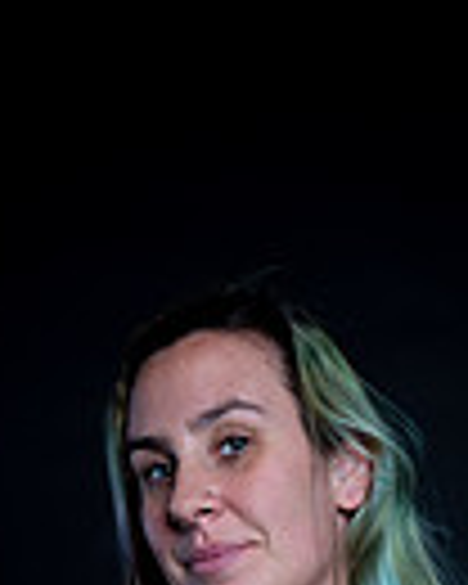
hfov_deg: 13.5
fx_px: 1974
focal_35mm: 114
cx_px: 320
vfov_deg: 15.0
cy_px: 999
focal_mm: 35
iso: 100
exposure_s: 1/160
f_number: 10
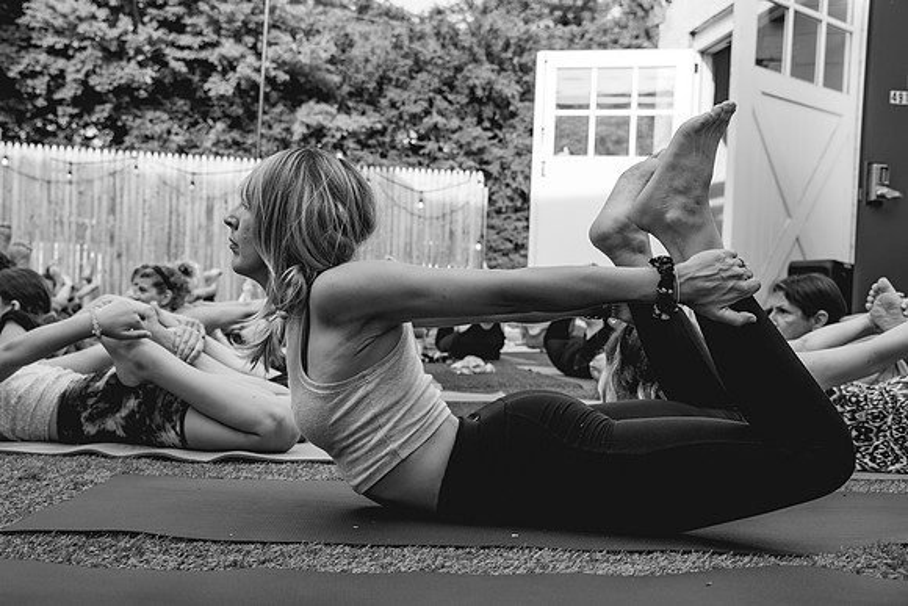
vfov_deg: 33.1
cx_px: 425
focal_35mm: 40
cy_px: 284
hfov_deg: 48.0
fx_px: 1019
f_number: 5
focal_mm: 38
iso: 250
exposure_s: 1/250
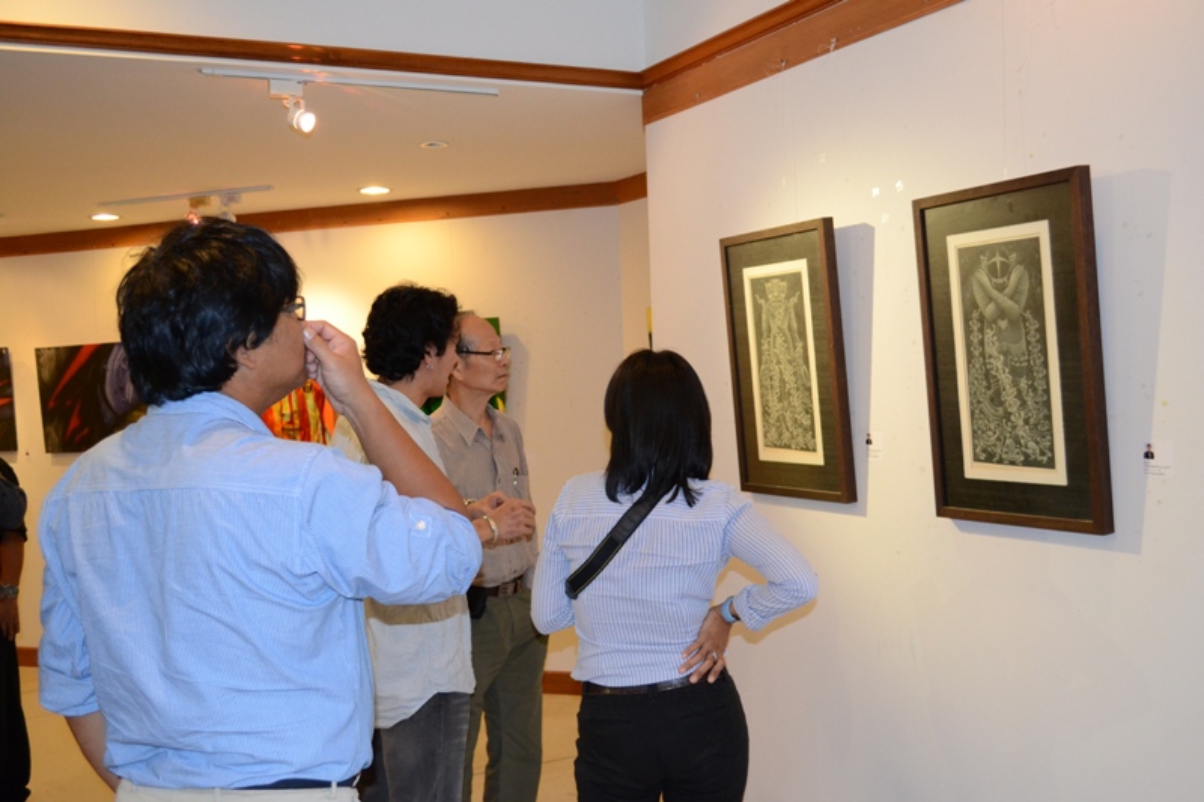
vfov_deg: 36.9
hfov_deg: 53.1
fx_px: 1204
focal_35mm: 36
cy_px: 401
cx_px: 602
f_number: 4.5
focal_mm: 24
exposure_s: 1/100
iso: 1600
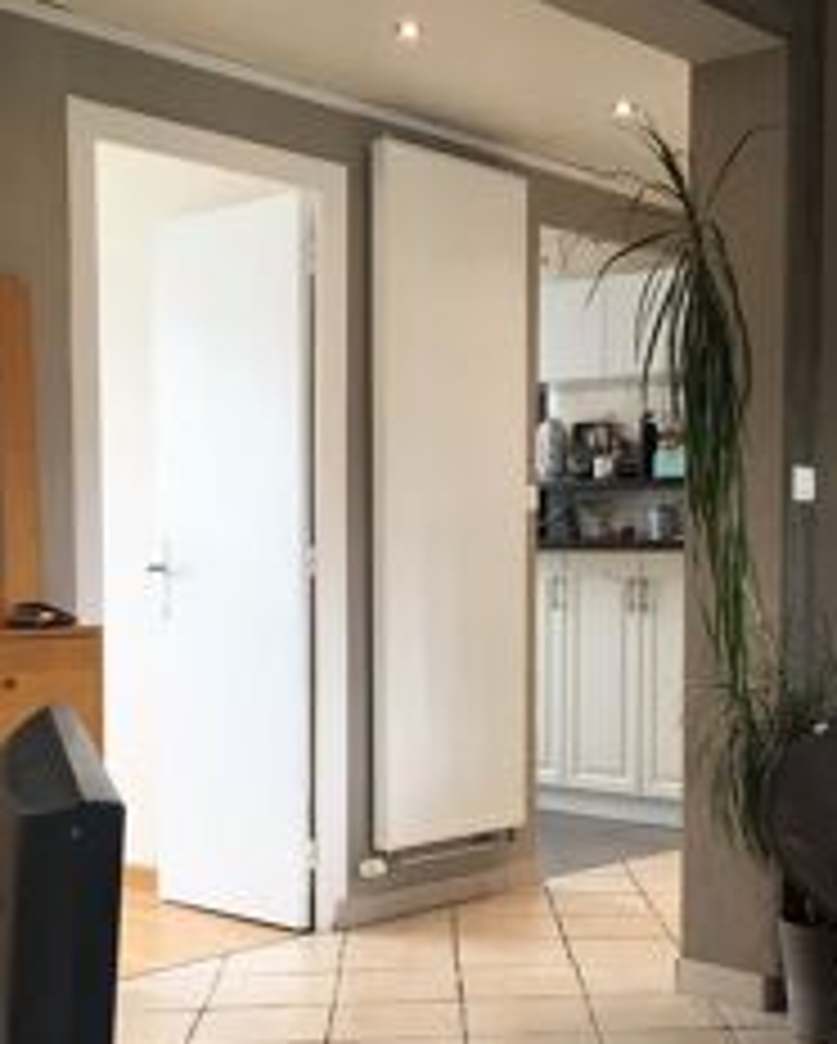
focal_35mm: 52
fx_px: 1608
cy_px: 659
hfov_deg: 28.7
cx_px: 648
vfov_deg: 35.7
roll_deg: -1.8
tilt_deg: -5.2
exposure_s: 1/33
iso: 25
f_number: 2.2
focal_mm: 4.15
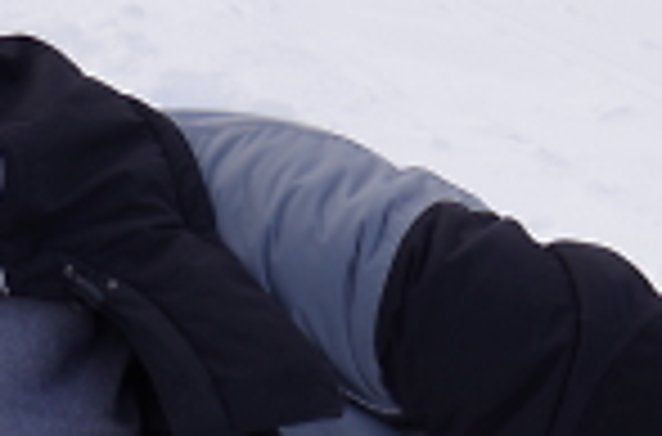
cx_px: 320
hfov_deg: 14.0
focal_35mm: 147
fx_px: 2694
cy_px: 883
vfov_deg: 8.7
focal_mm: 24
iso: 100
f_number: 6.3
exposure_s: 1/250
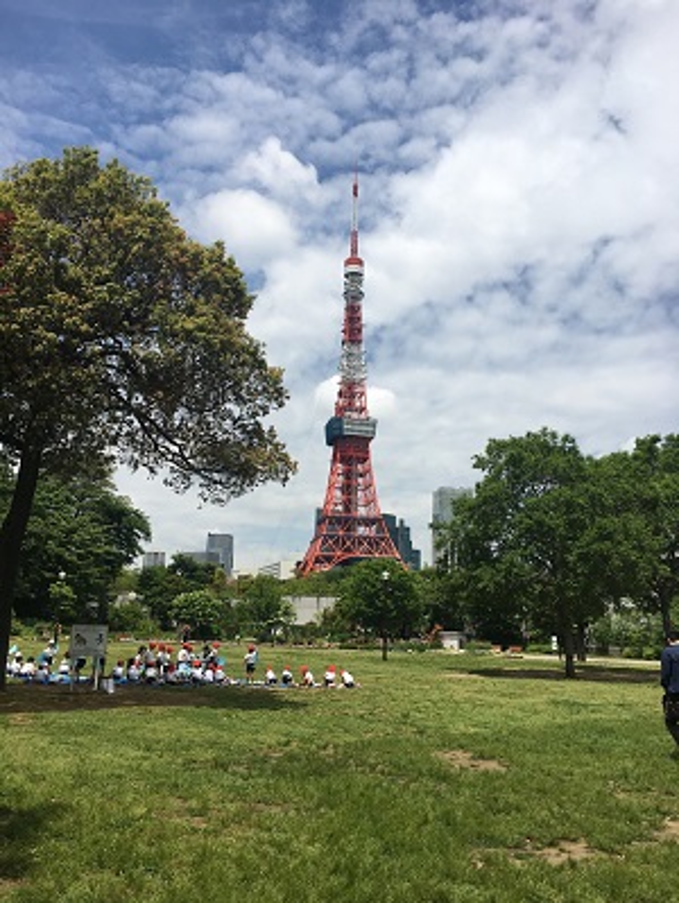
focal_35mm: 29
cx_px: 340
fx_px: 757
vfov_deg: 61.6
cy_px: 452
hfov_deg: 48.3
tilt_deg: +14.8
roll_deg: -2.0
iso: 25
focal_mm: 4.15
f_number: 2.2
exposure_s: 1/2849
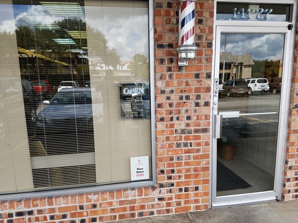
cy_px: 112
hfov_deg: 67.3
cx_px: 149
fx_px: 224
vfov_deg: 53.0
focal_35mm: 26
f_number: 1.7
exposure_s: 1/640
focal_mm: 4.2
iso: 50
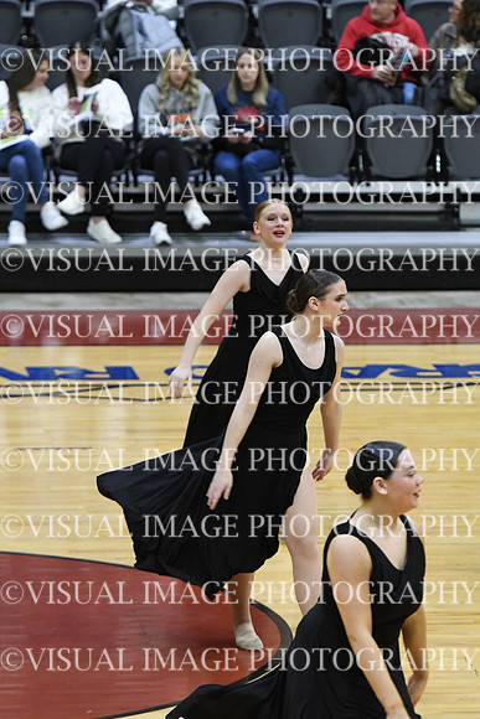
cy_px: 360
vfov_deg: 9.1
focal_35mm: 225
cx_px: 240
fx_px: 4497
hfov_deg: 6.1
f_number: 3.5
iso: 4000
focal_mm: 150
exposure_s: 1/400
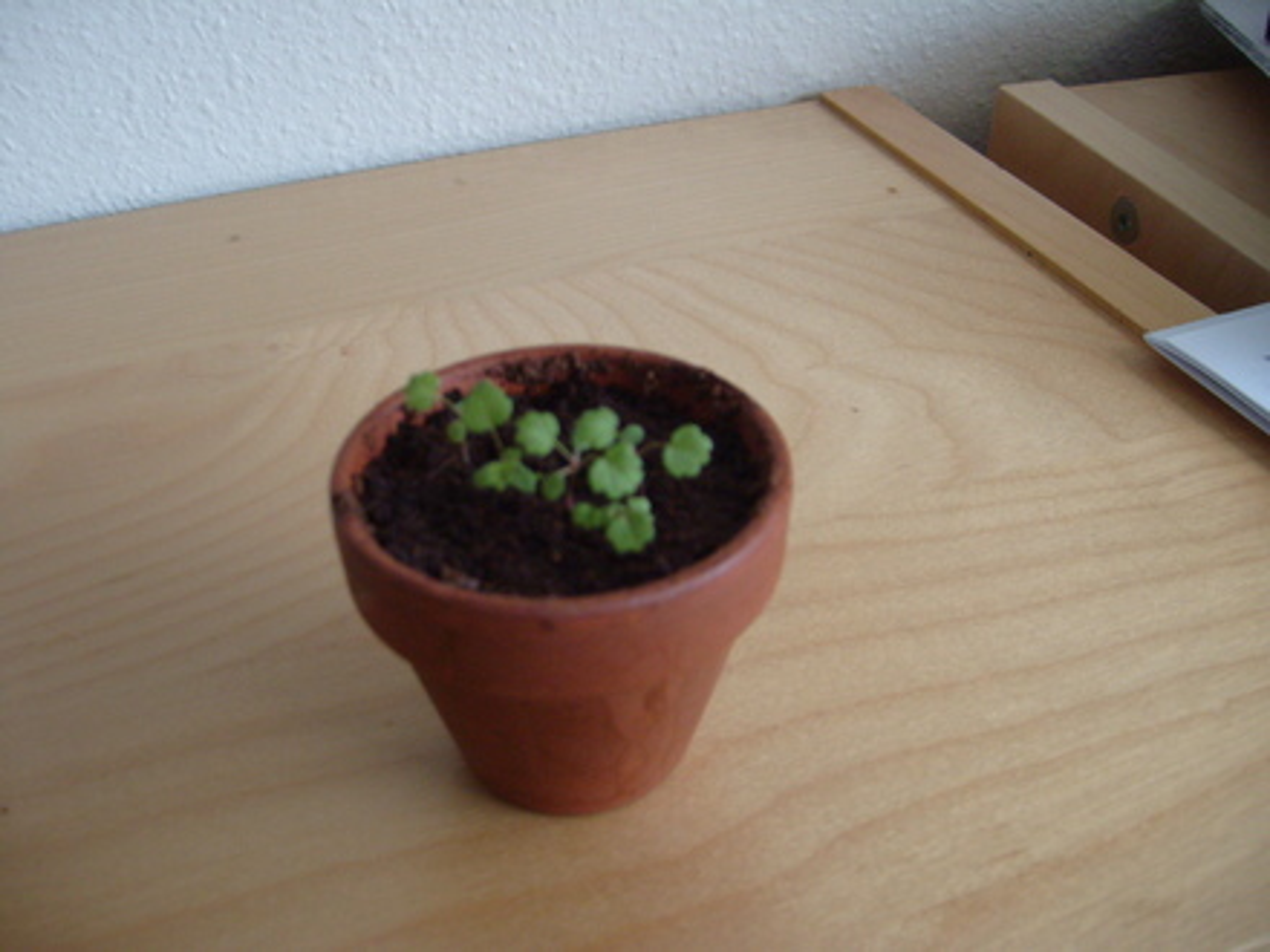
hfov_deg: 52.6
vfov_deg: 40.7
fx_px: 1284
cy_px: 476
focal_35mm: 35
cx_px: 635
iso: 200
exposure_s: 1/15
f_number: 2.8
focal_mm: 5.8
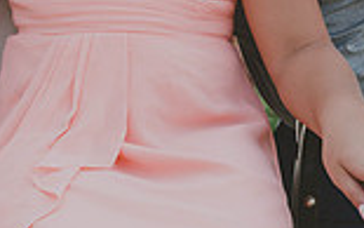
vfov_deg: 8.5
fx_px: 1528
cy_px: 7
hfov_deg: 13.0
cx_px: -137
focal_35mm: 154
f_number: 5.6
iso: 100
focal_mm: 38
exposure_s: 1/250
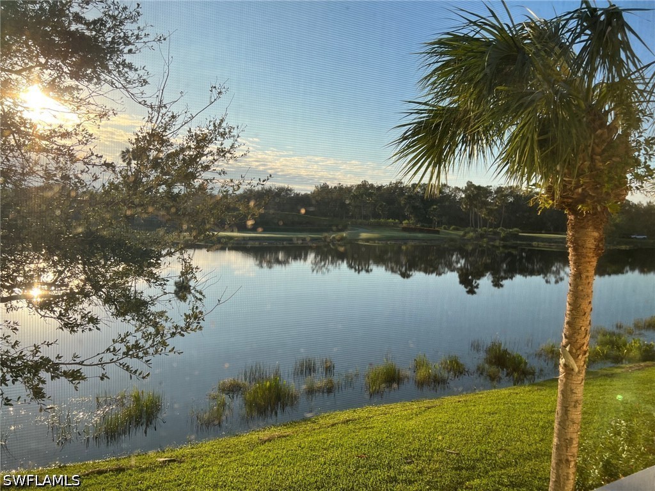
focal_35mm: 26
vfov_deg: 53.1
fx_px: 492
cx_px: 328
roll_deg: -2.1
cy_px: 246
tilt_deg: -4.6
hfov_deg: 67.3
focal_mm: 5.7
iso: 50
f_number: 1.5
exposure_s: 1/2695
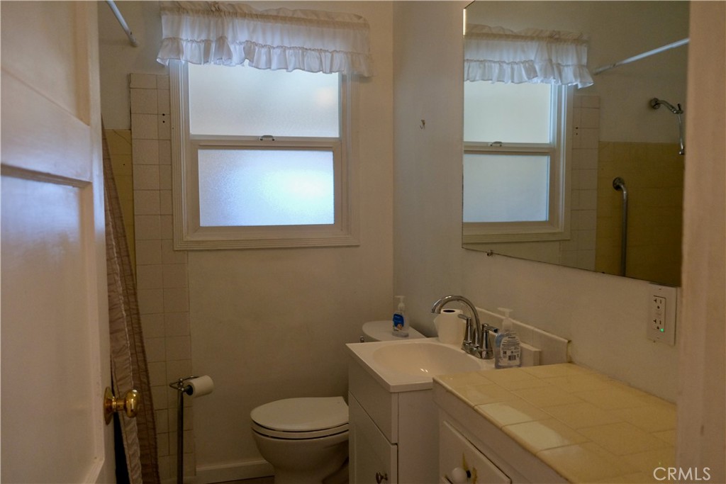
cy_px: 242
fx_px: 545
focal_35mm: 27
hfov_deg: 67.4
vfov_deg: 47.9
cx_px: 363
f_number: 2.8
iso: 1600
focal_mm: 18
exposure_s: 1/125
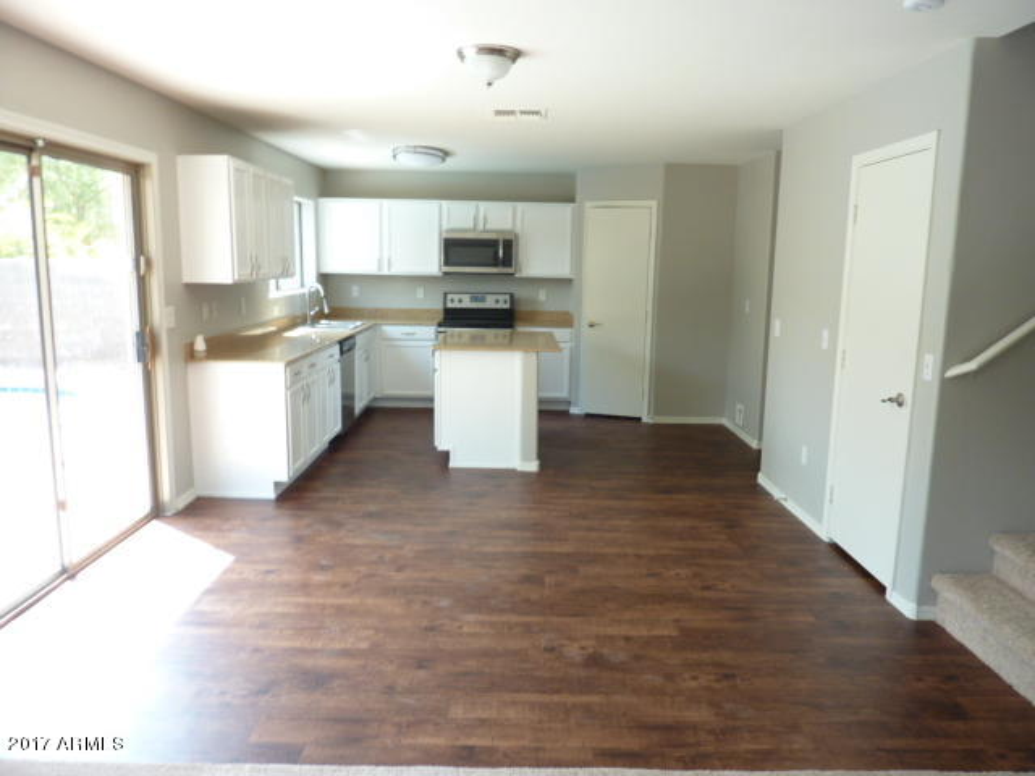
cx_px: 518
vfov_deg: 54.9
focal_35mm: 25
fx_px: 747
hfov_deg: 69.4
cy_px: 388
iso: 125
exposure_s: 1/30
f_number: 3.3
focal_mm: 4.1
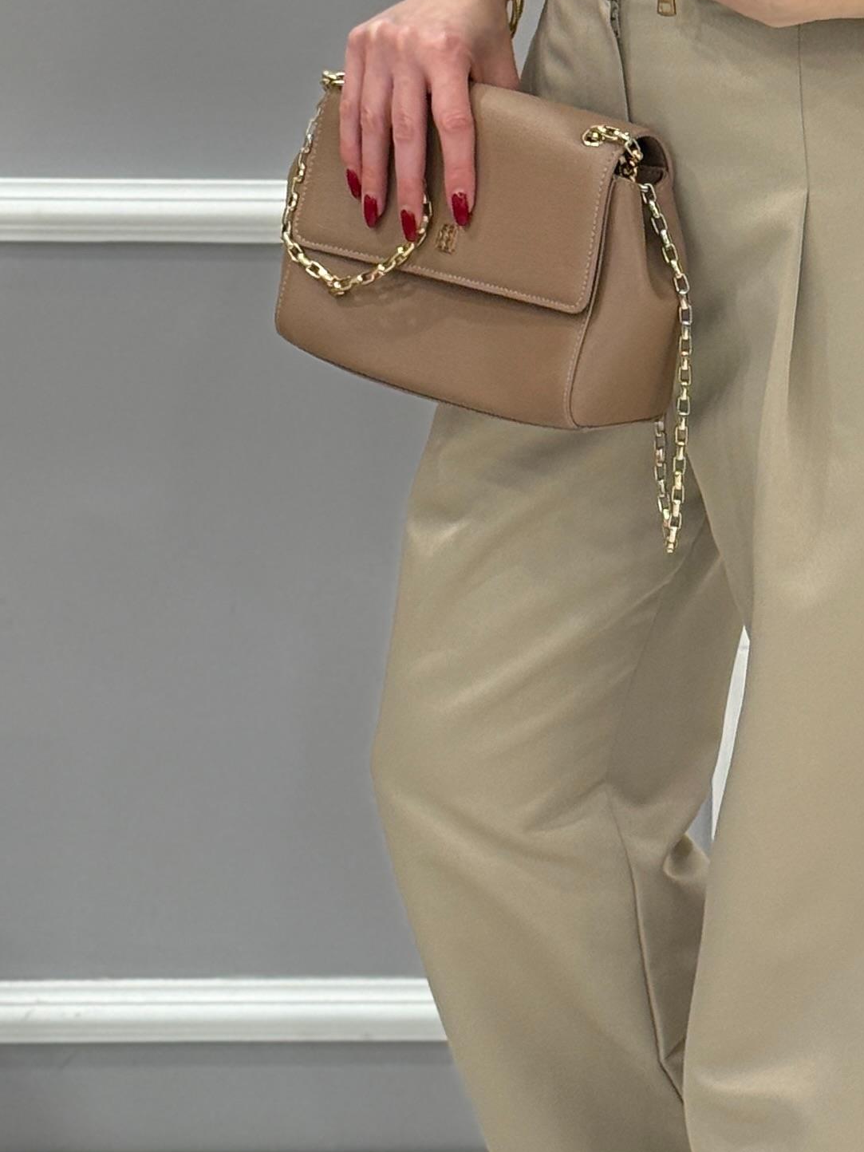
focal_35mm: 134
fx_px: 4459
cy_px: 217
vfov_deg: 14.6
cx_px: 759
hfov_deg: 11.0
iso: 100
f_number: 1.78
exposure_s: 1/100
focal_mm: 6.76
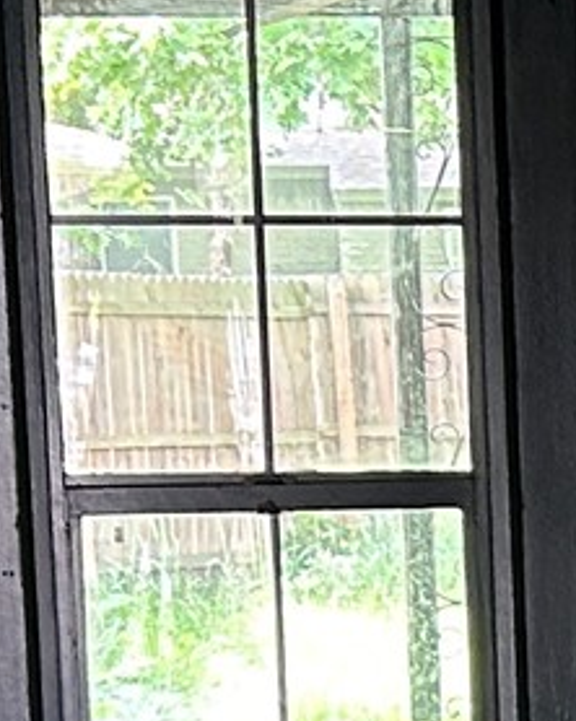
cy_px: 843
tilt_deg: -6.4
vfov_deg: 10.2
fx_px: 3989
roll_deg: -0.6
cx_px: 1095
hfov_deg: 7.9
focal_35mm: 187
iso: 160
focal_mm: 5.7
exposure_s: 1/60
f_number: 1.5
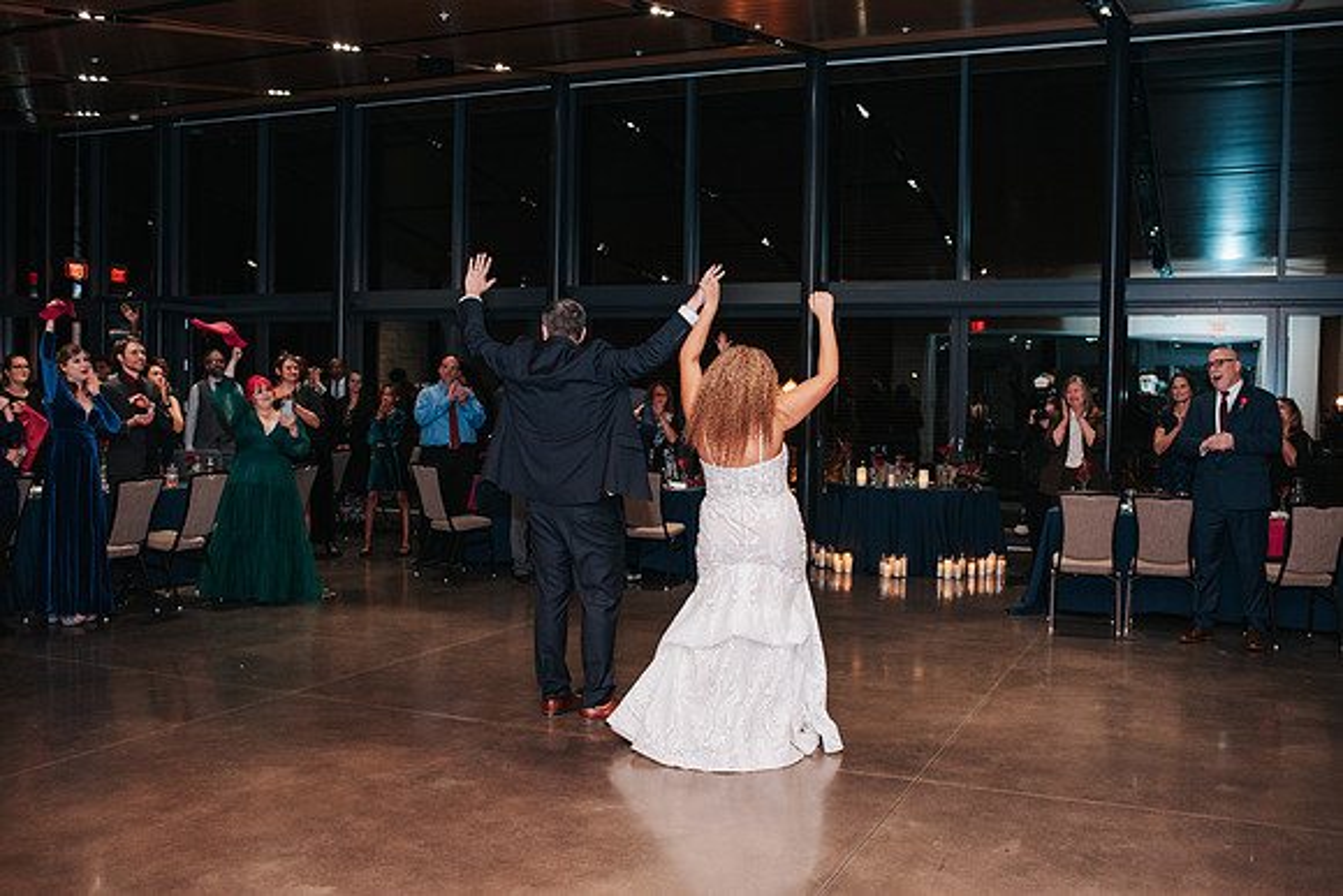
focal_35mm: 35
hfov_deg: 54.4
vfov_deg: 37.9
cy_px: 448
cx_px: 672
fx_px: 1306
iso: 1000
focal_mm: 35
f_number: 2.8
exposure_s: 1/200
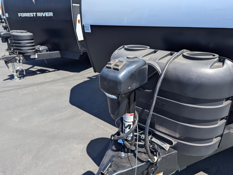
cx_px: 116
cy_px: 88
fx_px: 162
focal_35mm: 24
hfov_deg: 71.5
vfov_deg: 56.9
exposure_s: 1/1143
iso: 45
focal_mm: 6.81
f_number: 1.85
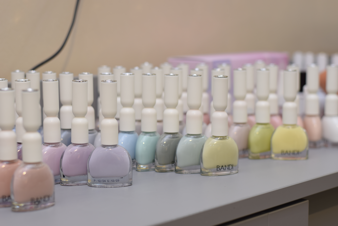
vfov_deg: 18.2
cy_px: 113
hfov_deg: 27.0
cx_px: 169
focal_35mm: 75
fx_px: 704
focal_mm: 50
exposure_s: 1/200
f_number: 2.8
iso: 200
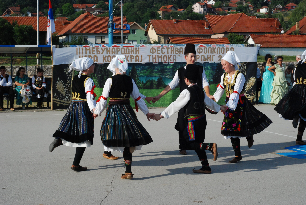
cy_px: 102
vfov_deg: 18.2
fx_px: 638
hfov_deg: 27.0
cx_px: 153
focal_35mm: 75
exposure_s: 1/1000
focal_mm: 50
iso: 800
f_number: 10
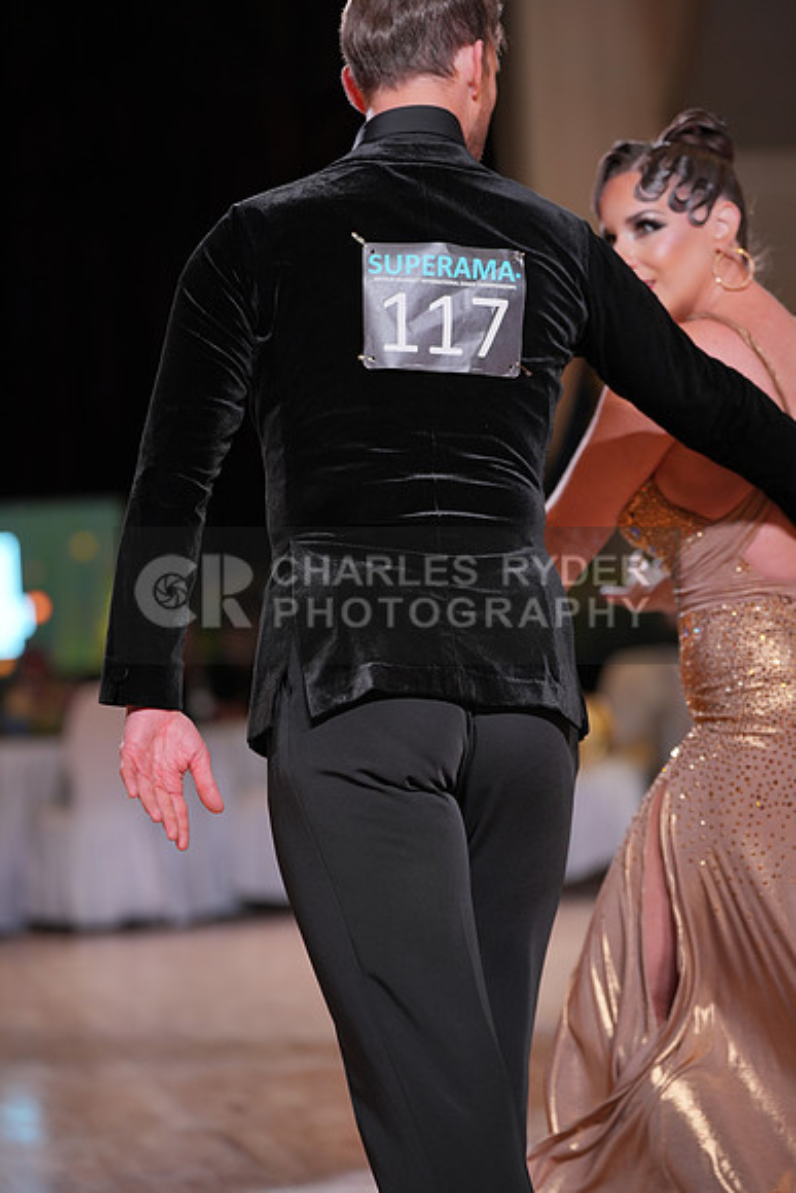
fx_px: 3745
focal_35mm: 113
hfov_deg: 12.1
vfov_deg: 18.1
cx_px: 398
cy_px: 596
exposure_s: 1/320
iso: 500
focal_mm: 113
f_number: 2.8
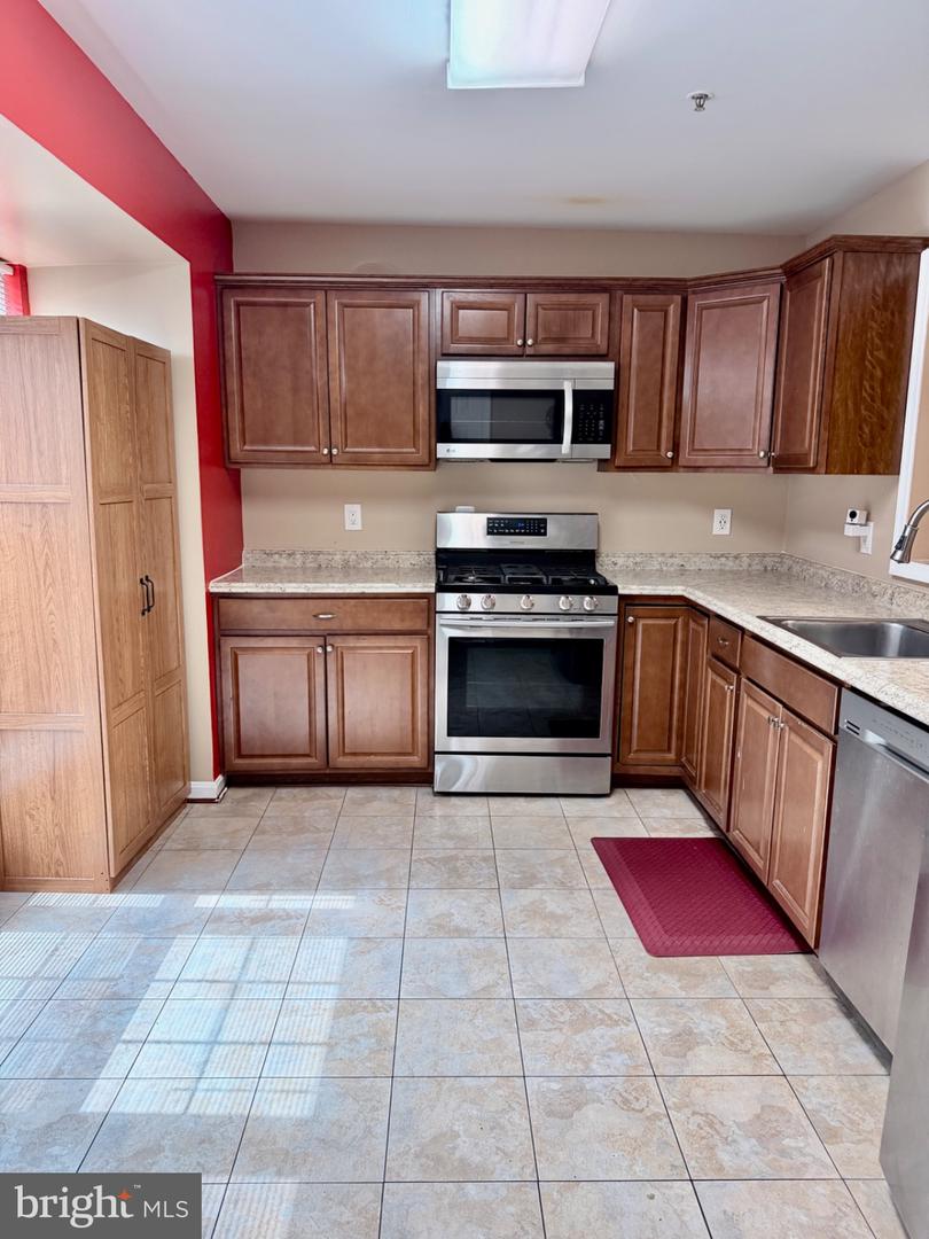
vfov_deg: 71.6
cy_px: 620
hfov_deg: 56.8
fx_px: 859
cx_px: 464
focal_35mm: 24
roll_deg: -0.4
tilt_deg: -10.2
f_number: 1.78
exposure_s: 1/120
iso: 200
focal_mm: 6.76
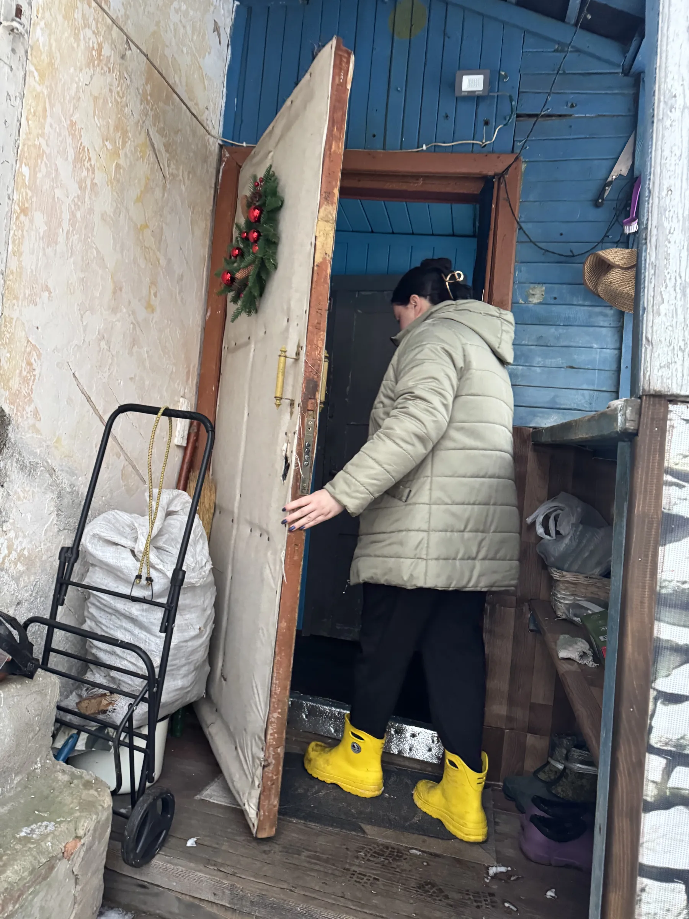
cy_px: 460
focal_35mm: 24
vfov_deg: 71.6
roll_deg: -10.0
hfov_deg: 56.8
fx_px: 637
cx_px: 344
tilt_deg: +6.6
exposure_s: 1/60
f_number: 1.78
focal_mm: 6.76
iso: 500
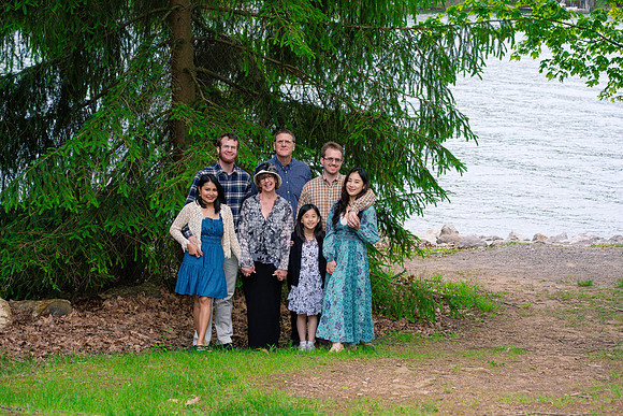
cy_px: 208
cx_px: 314
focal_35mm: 86
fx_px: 1494
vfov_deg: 15.8
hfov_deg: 23.6
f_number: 5.6
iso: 800
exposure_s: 1/250
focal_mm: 85
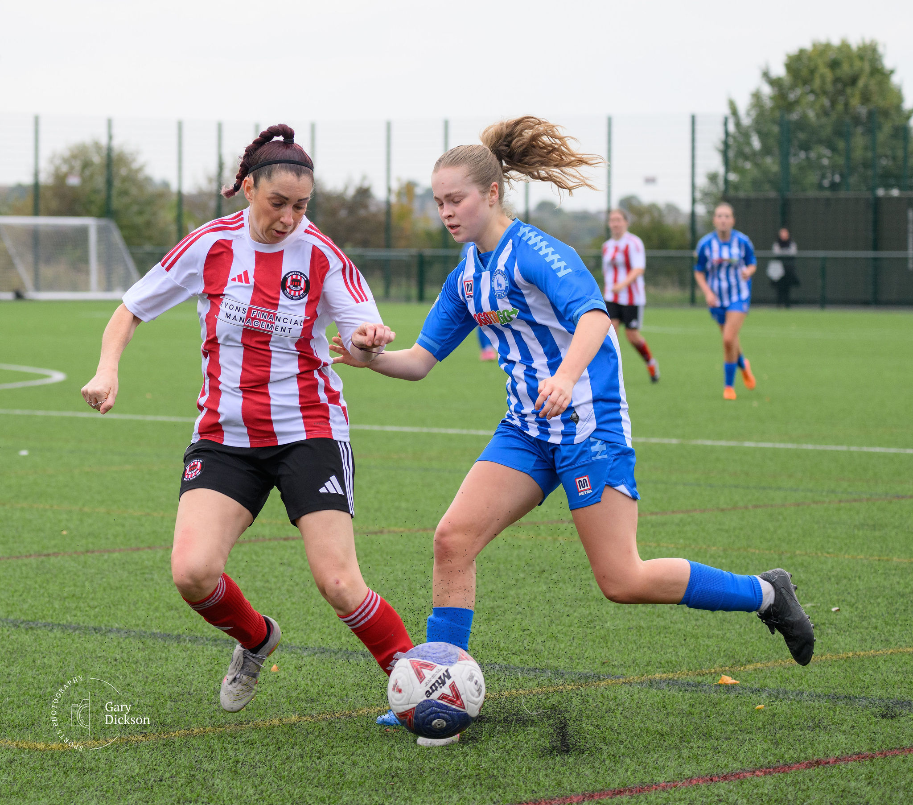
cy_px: 349
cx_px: 291
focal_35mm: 142
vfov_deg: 11.5
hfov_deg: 13.0
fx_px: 4004
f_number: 4.5
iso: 1000
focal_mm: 100
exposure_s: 1/1250
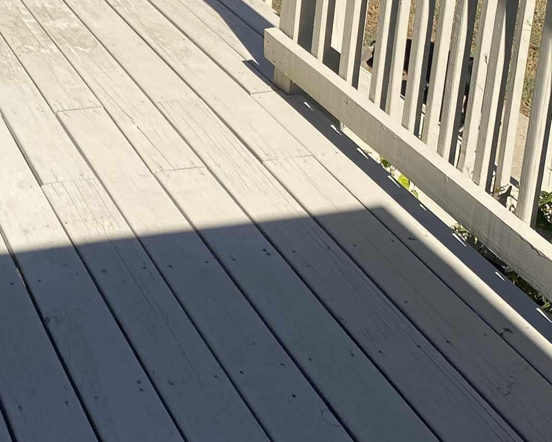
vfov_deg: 19.9
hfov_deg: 24.8
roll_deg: -1.6
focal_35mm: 74
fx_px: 1209
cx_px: 32
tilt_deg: -18.5
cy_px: -33
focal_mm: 4.25
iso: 32
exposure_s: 1/4808
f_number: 1.8
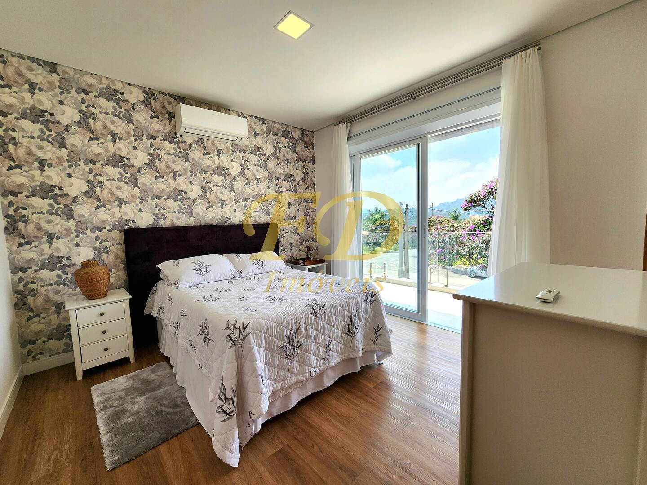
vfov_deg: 89.9
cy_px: 242
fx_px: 243
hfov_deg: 106.2
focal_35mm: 13
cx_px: 324
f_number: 2.2
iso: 50
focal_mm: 2.2
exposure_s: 1/625
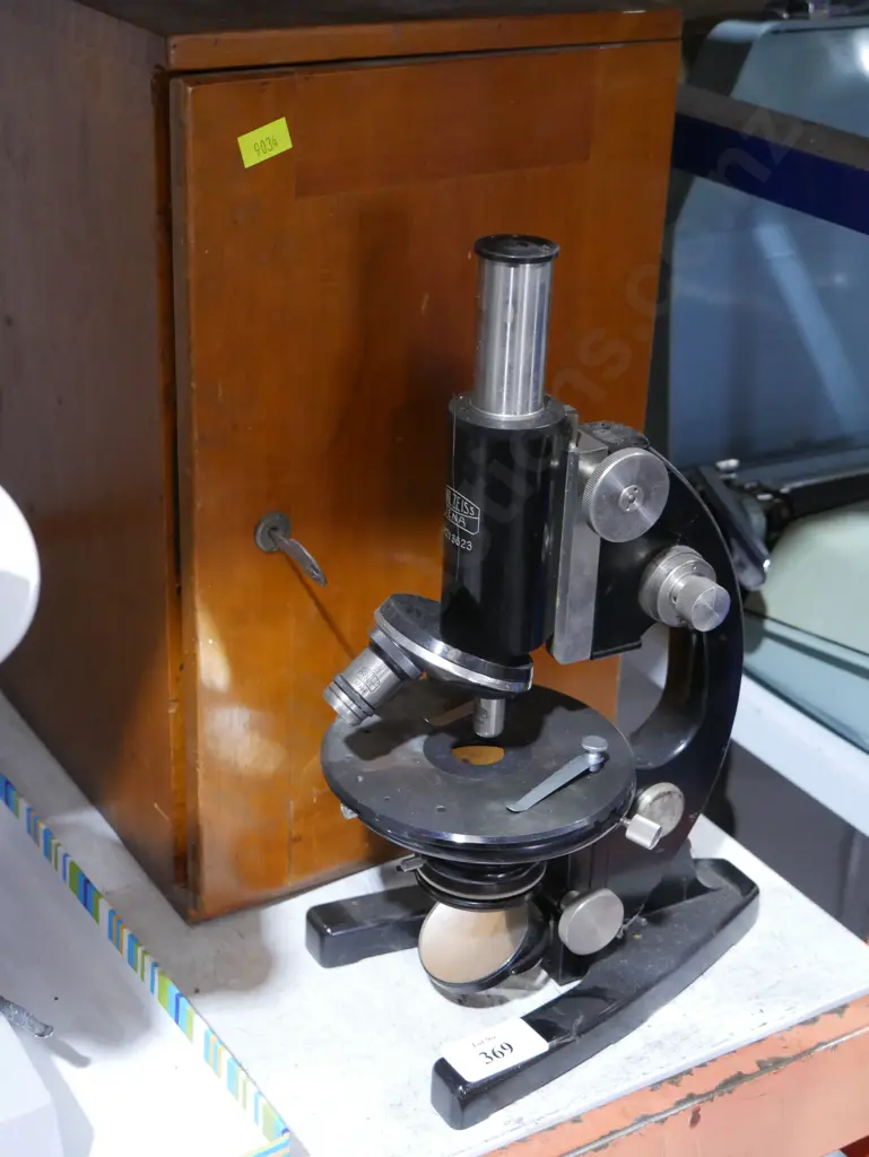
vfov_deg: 36.8
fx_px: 1739
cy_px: 578
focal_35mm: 52
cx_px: 434
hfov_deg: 28.1
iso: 2500
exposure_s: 1/60
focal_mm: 26
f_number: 5.3
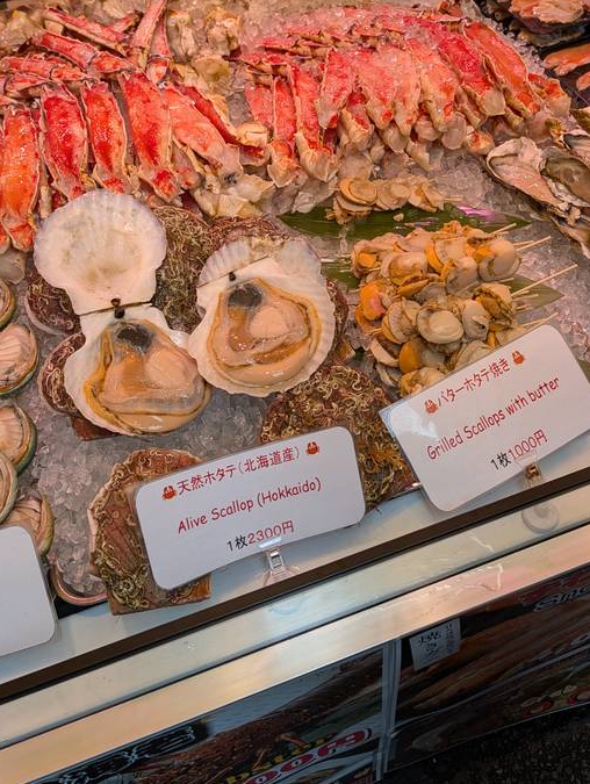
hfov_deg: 41.9
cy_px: 247
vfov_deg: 52.6
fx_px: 771
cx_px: 290
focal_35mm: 34
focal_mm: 6.9
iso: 21
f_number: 1.68
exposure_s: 1/116
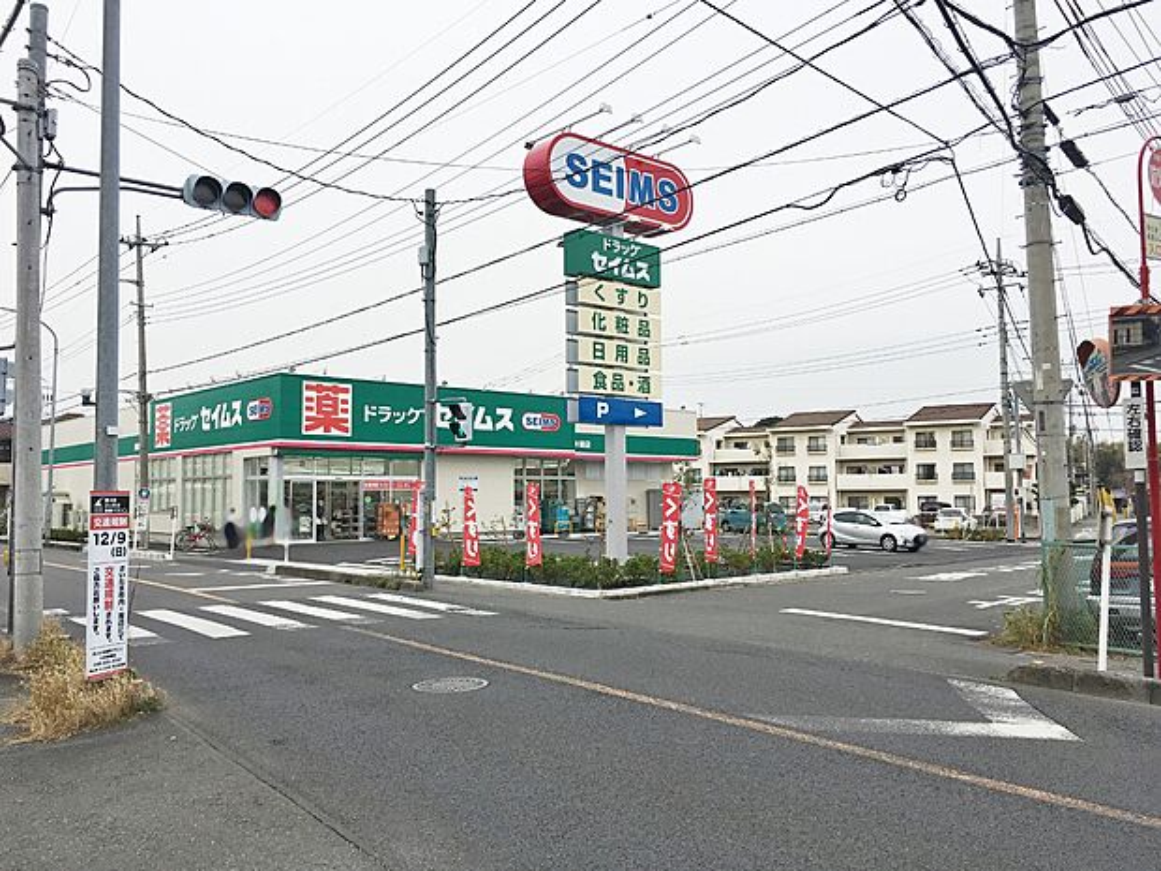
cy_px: 436
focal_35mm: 29
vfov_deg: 48.2
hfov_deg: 61.7
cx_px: 580
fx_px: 973
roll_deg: +0.9
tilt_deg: +2.2
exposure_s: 1/1131
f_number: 2.2
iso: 25
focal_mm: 4.15
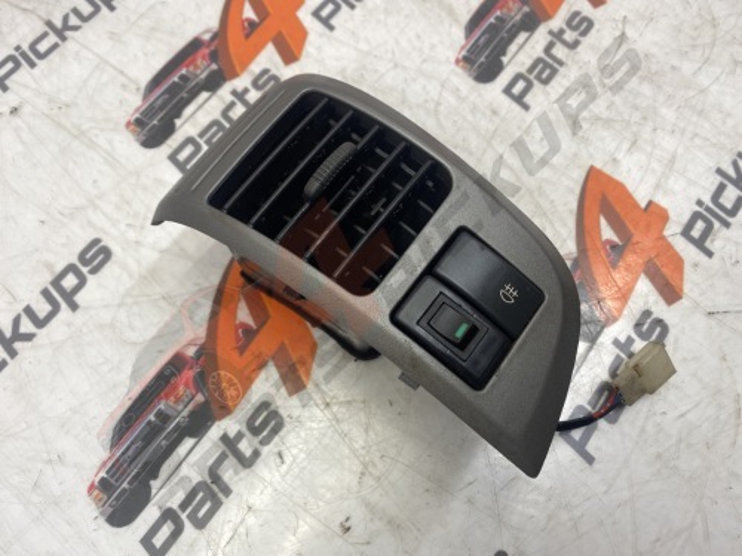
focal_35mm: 26
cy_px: 278
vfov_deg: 53.1
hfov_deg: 67.3
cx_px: 371
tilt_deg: -68.9
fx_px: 557
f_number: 1.8
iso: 32
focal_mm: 4.25
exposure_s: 1/102
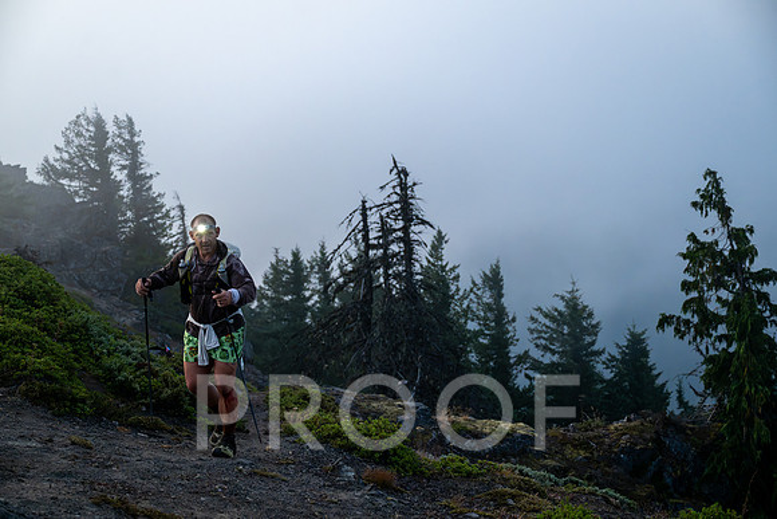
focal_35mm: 56
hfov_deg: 35.6
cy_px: 260
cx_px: 388
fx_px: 1209
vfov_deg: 24.2
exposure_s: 1/250
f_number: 3.5
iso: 3200
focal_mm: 56
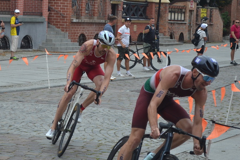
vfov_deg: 10.3
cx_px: 57
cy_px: 49
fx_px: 885
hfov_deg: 15.4
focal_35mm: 133
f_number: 5.6
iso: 400
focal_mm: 55
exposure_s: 1/800
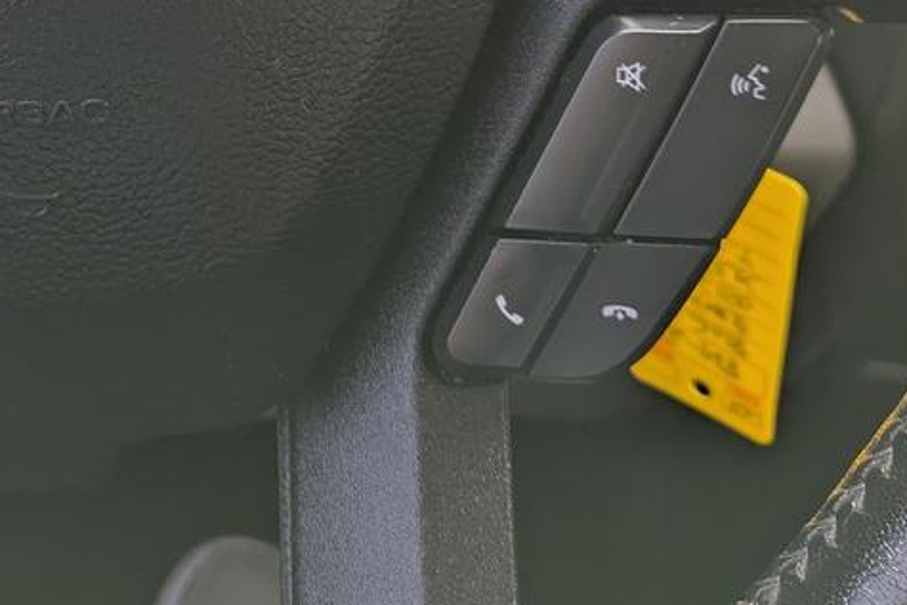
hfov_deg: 27.7
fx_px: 1764
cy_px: -282
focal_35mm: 70
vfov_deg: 17.6
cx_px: 74
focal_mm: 5.43
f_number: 1.89
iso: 39
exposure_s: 1/218
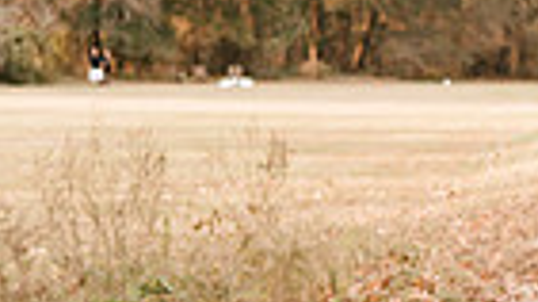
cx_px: 994
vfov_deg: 6.6
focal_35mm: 184
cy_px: 45
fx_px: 2622
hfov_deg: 10.9
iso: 125
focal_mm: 35
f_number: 4
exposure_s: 1/200
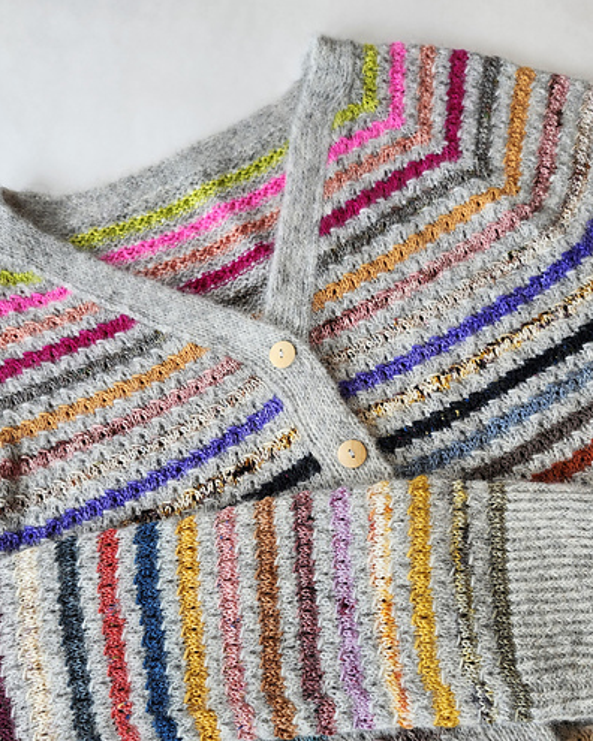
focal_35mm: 29
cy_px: 454
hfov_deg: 50.0
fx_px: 636
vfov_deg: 59.8
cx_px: 296
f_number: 1.8
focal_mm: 5.54
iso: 80
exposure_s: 1/120
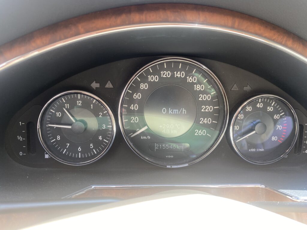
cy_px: 115
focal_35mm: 26
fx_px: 231
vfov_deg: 53.1
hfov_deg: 67.3
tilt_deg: -20.4
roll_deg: -1.1
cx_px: 154
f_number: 1.8
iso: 80
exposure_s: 1/122
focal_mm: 4.25
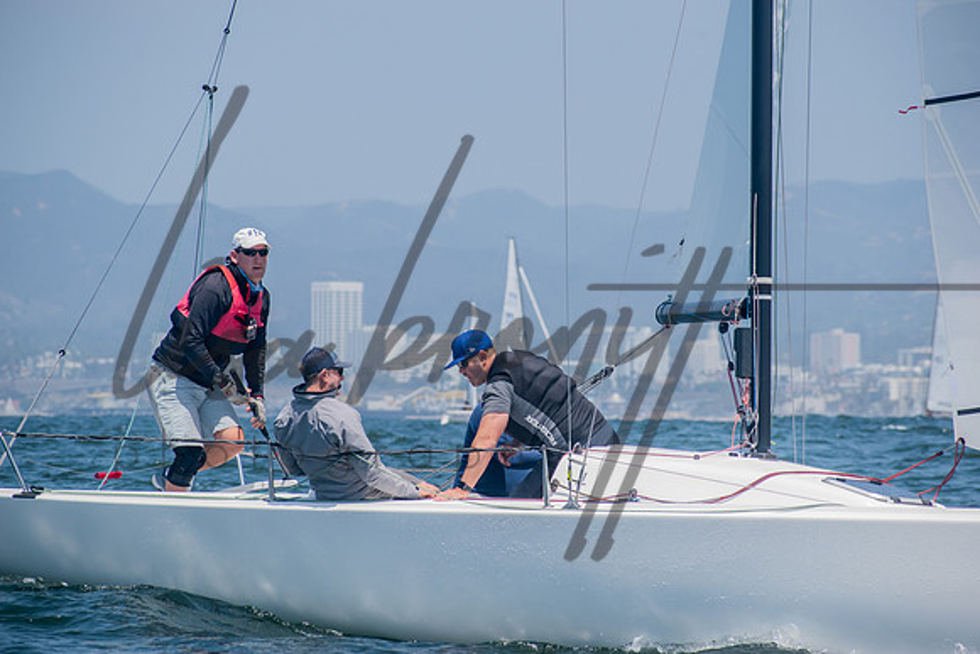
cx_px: 490
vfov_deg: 5.6
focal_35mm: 248
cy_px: 327
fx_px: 6739
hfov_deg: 8.3
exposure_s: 1/1250
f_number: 8
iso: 400
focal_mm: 165
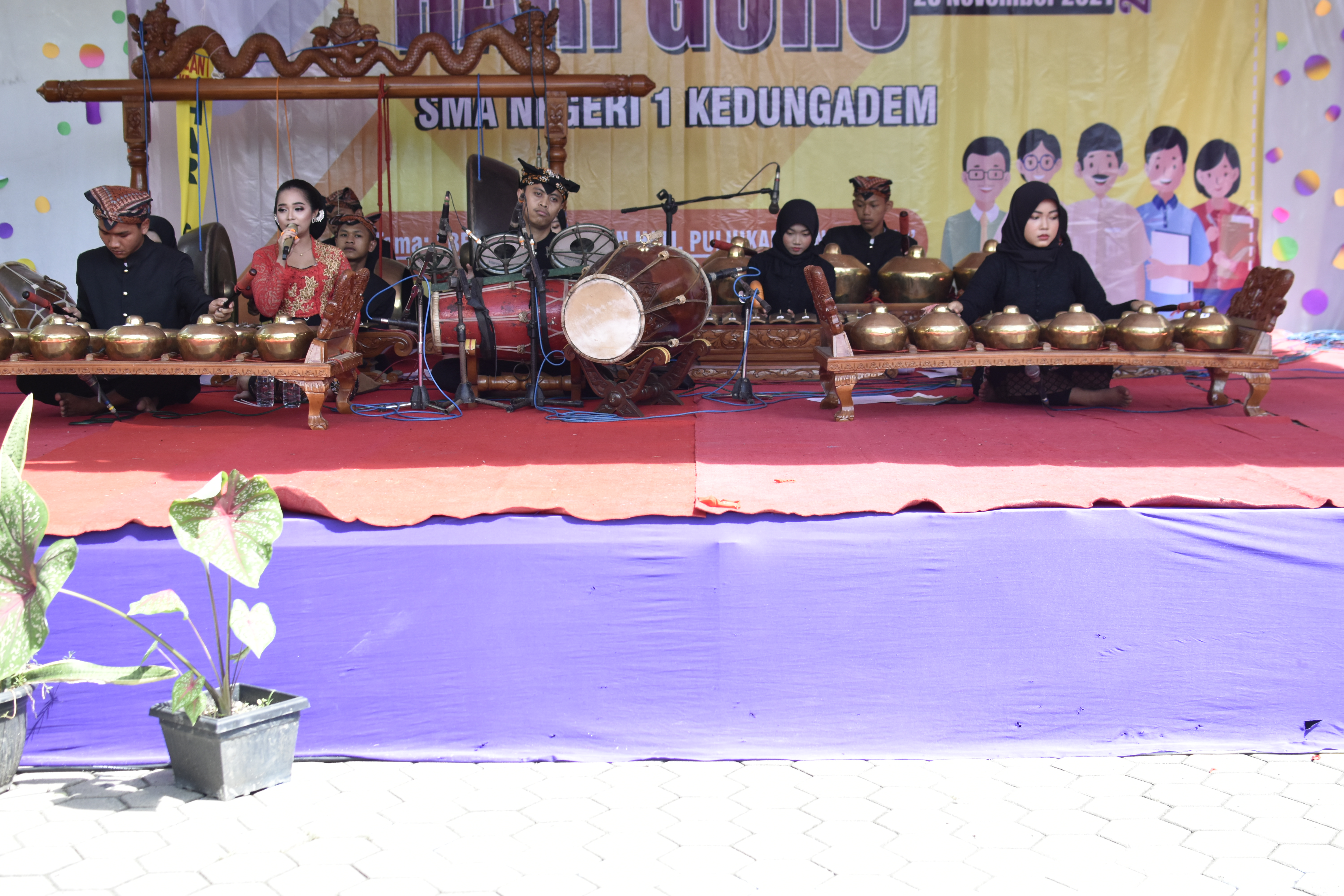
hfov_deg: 37.9
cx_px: 672
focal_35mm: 52
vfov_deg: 25.8
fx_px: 1960
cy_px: 448
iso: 800
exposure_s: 1/1600
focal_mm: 35
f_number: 2.8
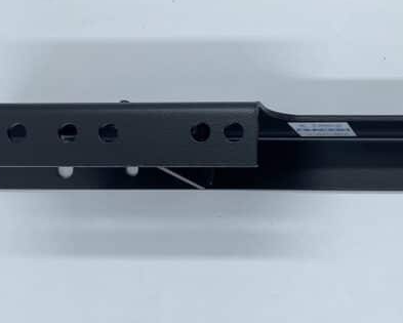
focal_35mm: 71
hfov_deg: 24.8
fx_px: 847
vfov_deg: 20.9
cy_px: 320
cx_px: 449
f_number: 1.8
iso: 32
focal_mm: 4.25
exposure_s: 1/544
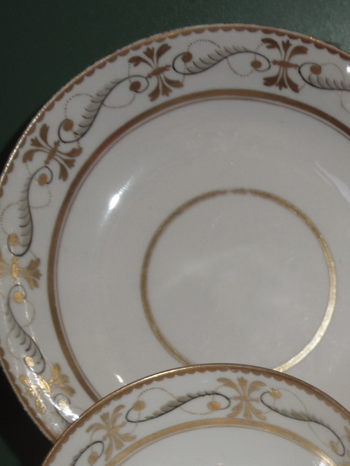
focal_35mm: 100
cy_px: 481
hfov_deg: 14.4
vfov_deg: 19.0
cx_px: 412
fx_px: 1348
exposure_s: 1/30
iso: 100
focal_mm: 7
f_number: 3.8
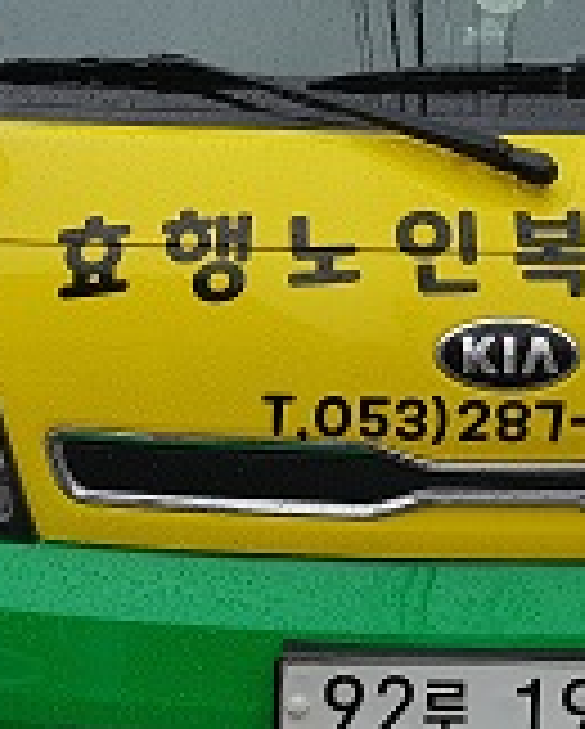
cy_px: 198
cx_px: 292
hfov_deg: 20.5
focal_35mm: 75
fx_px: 1620
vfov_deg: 25.1
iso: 50
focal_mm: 4.2
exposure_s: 1/536
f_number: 1.7
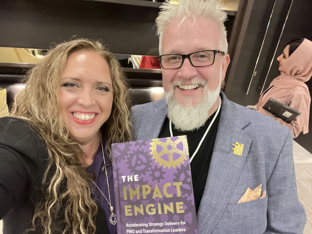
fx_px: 207
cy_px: 117
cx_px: 156
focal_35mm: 23
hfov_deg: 73.9
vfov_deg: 58.9
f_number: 2.2
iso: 1000
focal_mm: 2.71
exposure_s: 1/15
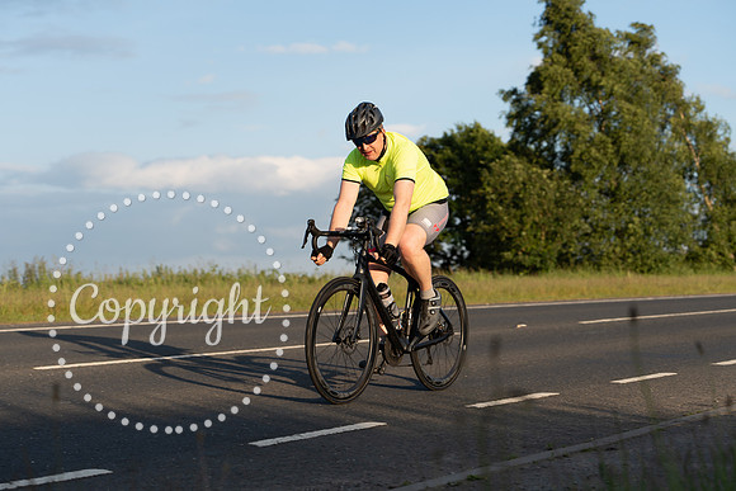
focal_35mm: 73
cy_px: 246
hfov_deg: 27.7
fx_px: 1493
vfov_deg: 18.7
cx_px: 368
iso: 125
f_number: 4
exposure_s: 1/640
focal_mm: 73
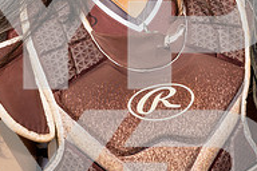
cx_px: 102
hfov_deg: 9.7
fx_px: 1506
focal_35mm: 211
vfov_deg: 6.5
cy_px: 19
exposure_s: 1/250
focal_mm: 70
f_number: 10
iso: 100
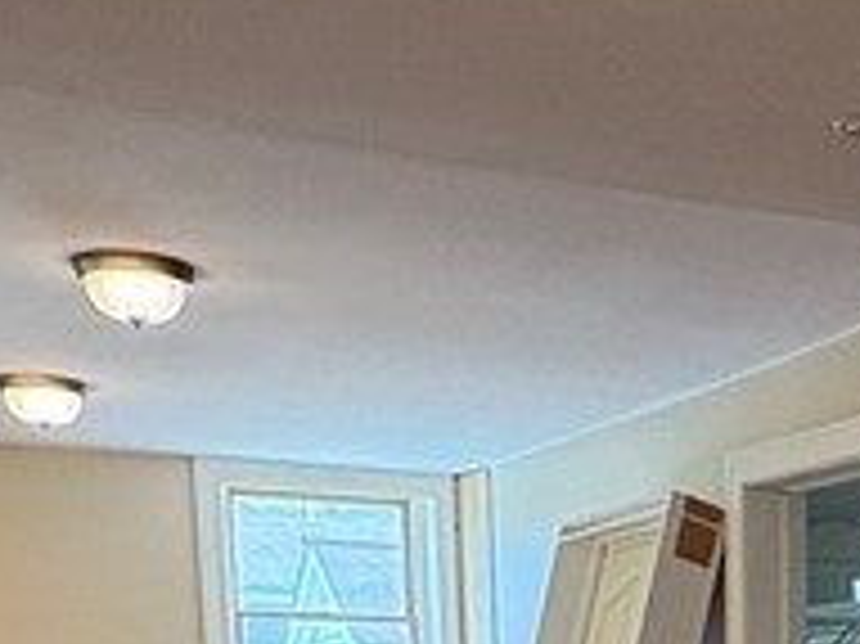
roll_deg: -0.2
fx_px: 1862
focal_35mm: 75
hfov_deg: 24.4
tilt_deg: -10.2
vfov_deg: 16.9
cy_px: 1090
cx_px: 928
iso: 250
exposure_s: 1/60
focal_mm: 2.22
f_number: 2.2
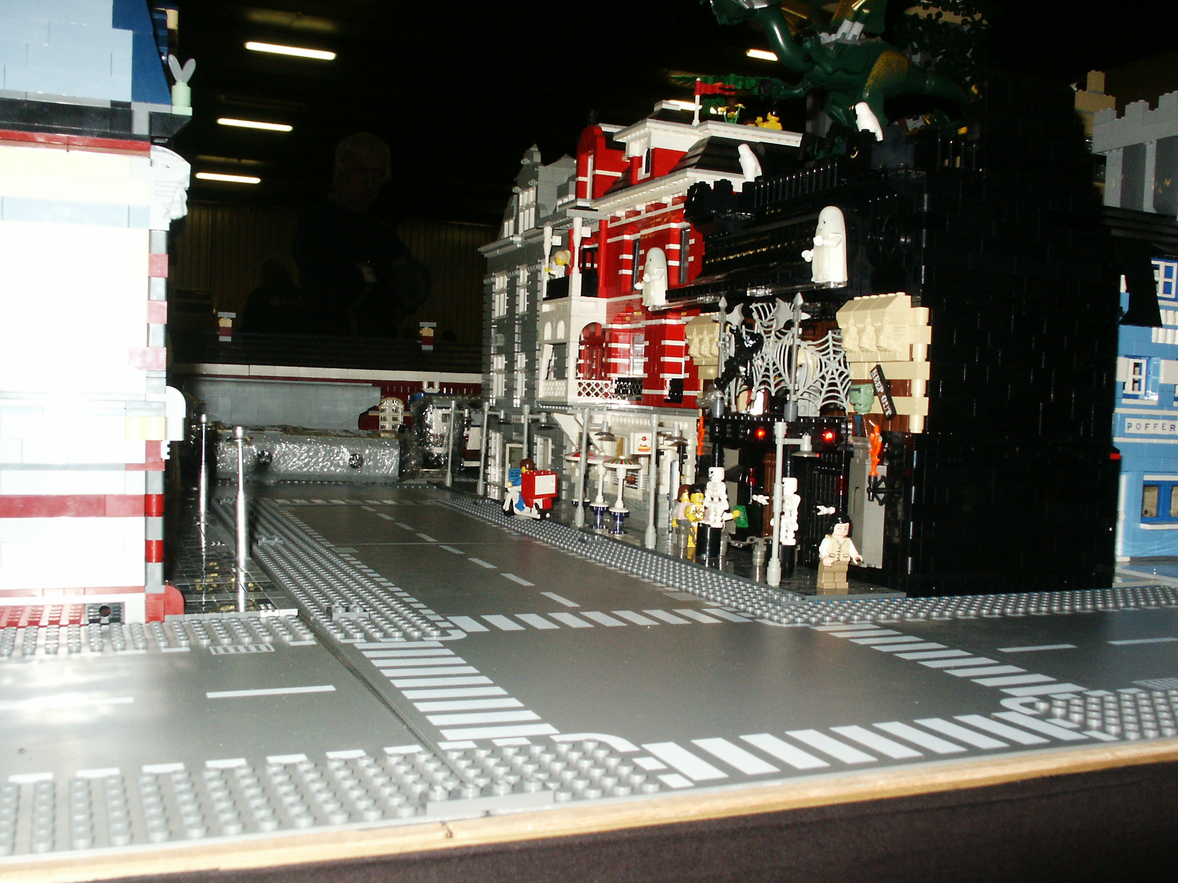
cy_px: 442
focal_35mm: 35
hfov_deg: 52.6
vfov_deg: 40.7
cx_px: 589
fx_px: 1191
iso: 200
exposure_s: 1/45
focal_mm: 7.2
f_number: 6.7
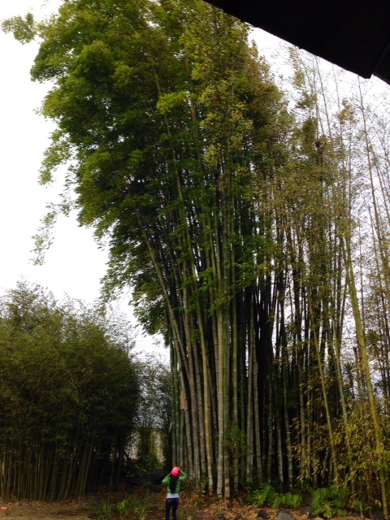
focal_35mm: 33
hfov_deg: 42.9
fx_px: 496
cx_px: 195
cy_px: 260
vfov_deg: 55.4
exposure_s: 1/775
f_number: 2.4
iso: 50
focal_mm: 4.12
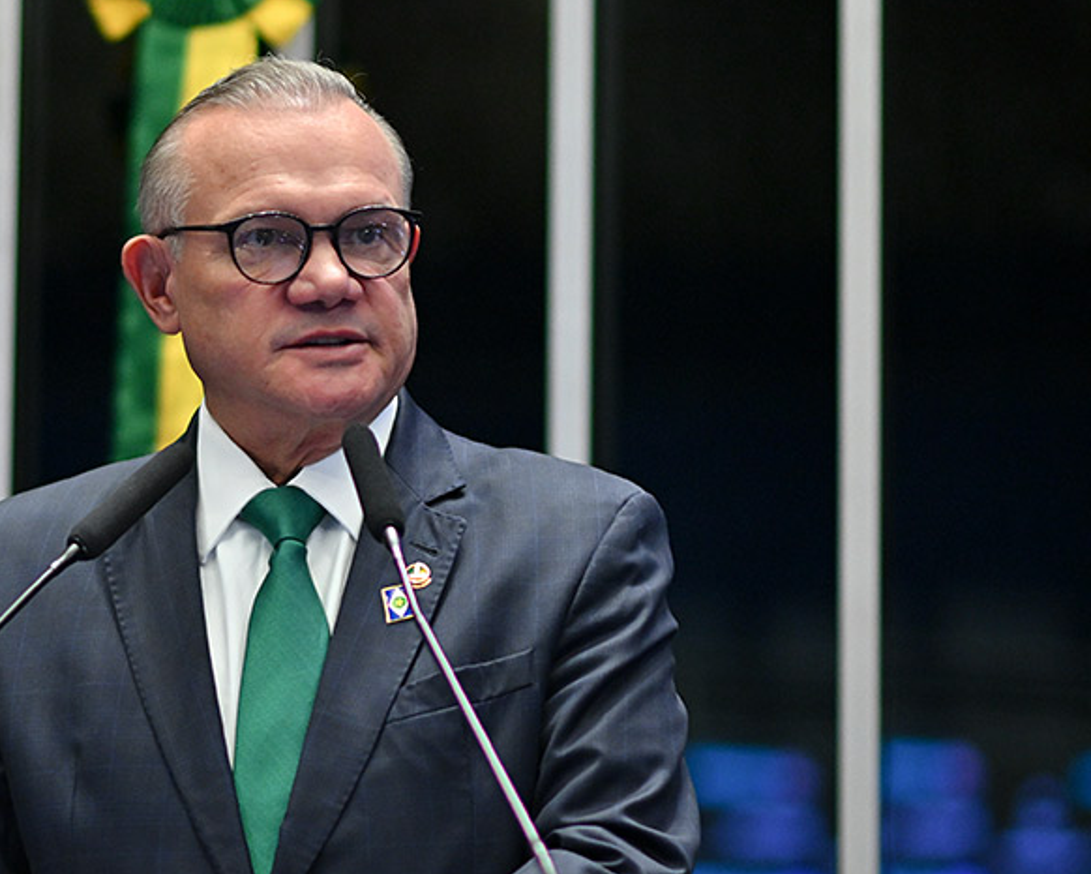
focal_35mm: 176
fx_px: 5685
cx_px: 322
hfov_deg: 10.9
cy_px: 515
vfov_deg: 8.8
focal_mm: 85
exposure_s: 1/320
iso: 1250
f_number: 1.4
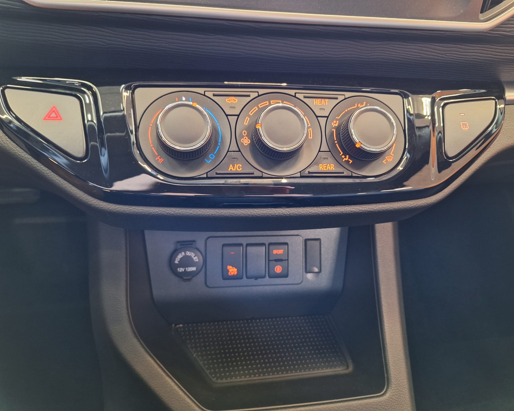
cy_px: 206
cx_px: 265
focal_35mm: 24
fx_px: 365
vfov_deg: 58.8
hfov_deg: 70.3
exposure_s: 1/20
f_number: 1.8
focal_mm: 5.54
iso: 400
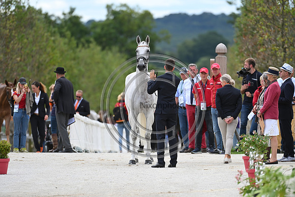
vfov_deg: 3.4
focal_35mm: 400
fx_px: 3278
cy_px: 98
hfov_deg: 5.2
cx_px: 148
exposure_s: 1/1600
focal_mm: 400
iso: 640
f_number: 5.6
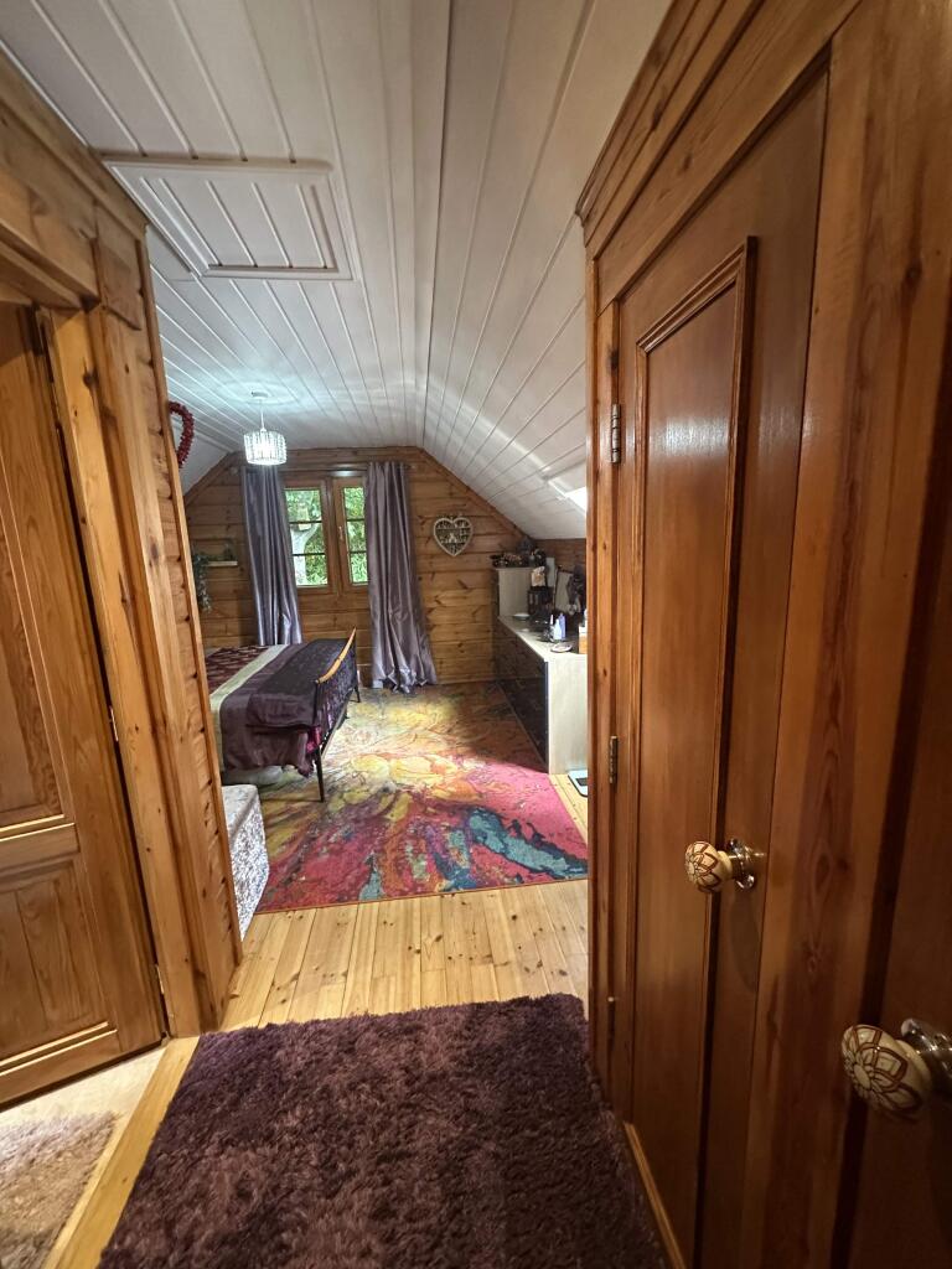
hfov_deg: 85.7
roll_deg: +1.7
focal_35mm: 14
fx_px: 513
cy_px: 634
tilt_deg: -10.9
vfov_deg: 102.1
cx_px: 476
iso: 800
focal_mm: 2.22
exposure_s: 1/50
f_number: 2.2
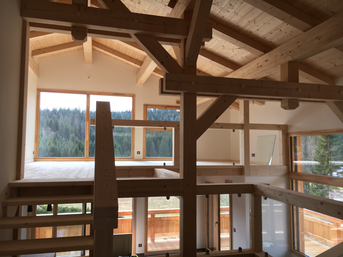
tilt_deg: +3.4
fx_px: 287
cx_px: 172
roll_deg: -0.6
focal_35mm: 29
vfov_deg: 48.2
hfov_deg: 61.7
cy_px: 128
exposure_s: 1/142
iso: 25
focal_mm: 4.15
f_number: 2.2
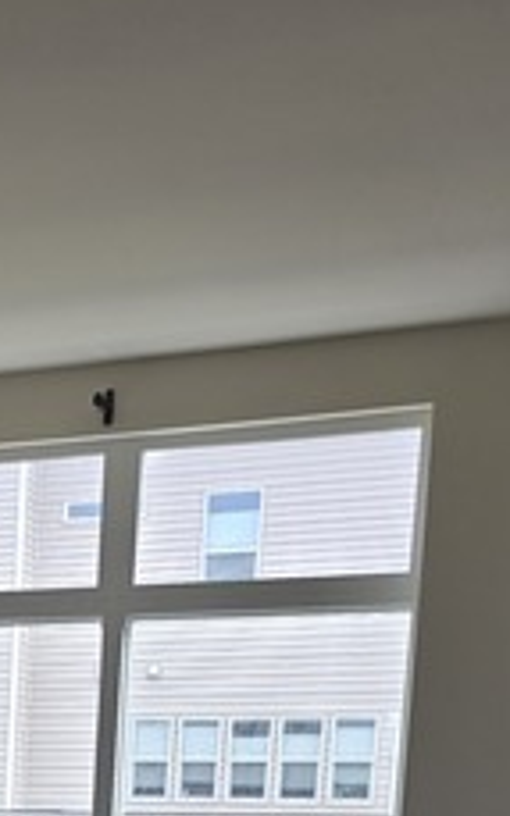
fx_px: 1580
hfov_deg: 16.9
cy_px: 1064
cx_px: -218
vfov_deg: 25.1
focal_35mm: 71
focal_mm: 6.3
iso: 40
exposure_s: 1/180
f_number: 1.7
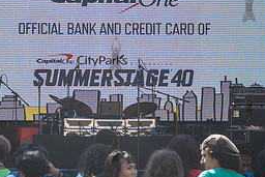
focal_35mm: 182
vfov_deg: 7.6
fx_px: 1340
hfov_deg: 11.3
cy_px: 53
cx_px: 115
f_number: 5.6
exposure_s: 1/1600
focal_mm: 80
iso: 500
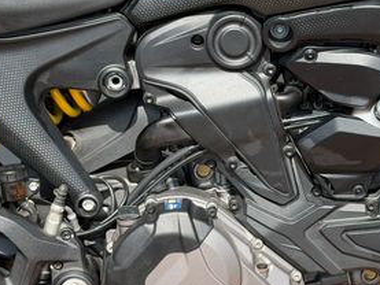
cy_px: 159
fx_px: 1219
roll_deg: -1.1
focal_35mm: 111
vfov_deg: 13.3
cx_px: 291
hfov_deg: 17.6
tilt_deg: -27.6
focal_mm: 6.76
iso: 80
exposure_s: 1/1931
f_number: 1.78
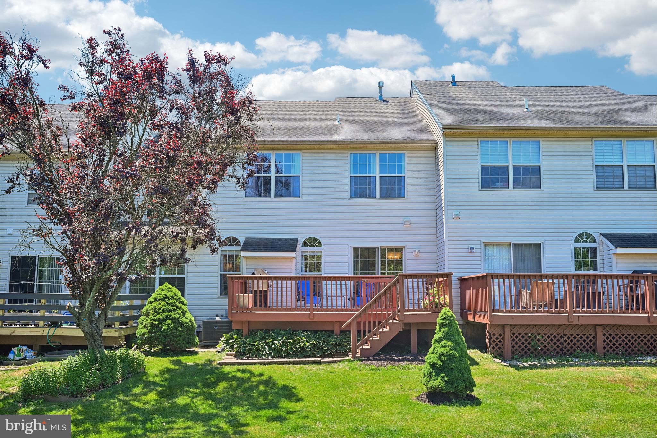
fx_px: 547
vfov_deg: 43.6
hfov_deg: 61.9
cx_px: 328
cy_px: 219
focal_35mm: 30
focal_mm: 30
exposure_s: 1/320
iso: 800
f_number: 8
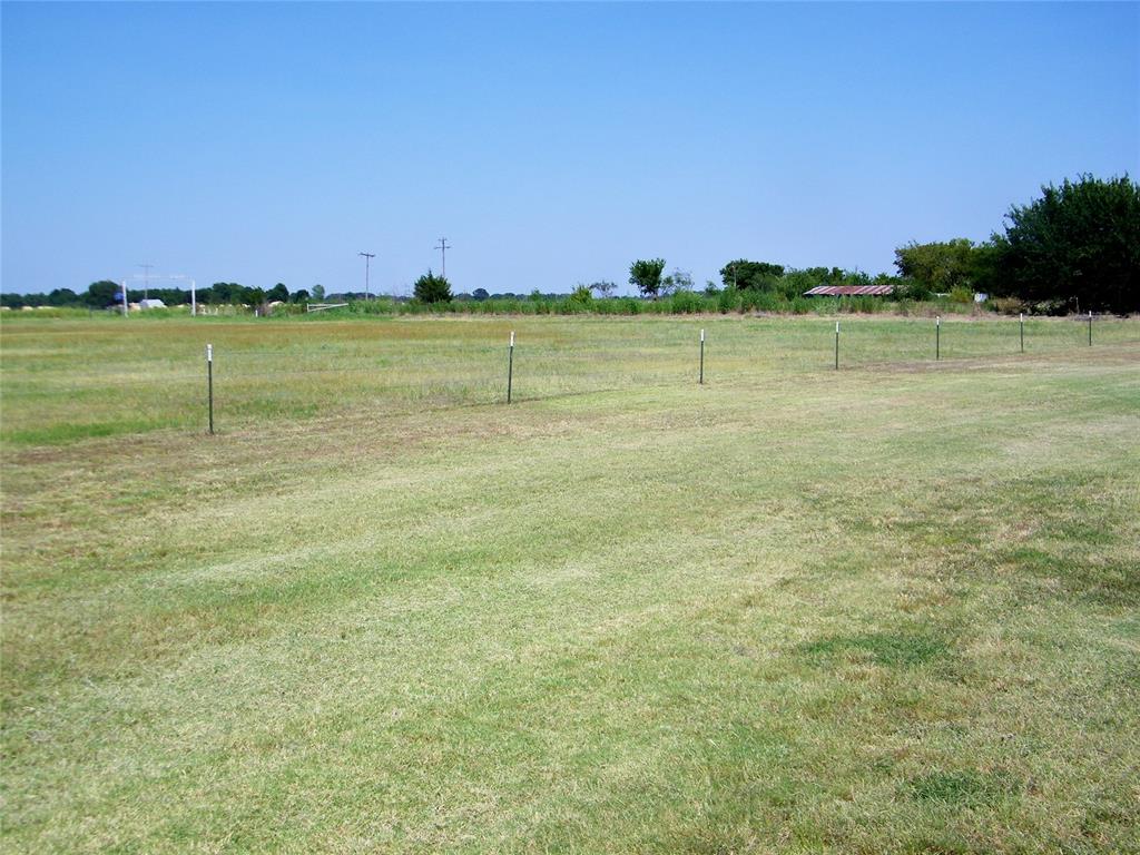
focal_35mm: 38
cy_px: 428
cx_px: 570
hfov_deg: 49.0
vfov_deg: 37.7
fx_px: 1251
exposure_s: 1/250
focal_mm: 6.8
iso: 80
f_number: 7.4
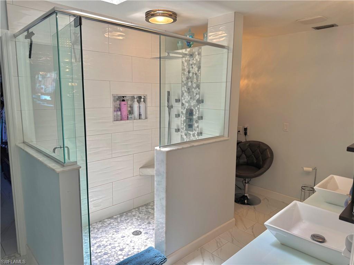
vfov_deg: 56.8
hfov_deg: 71.6
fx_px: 245
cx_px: 177
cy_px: 132
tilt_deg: -8.7
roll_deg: -0.5
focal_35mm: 24
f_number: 1.78
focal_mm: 6.76
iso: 64
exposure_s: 1/129
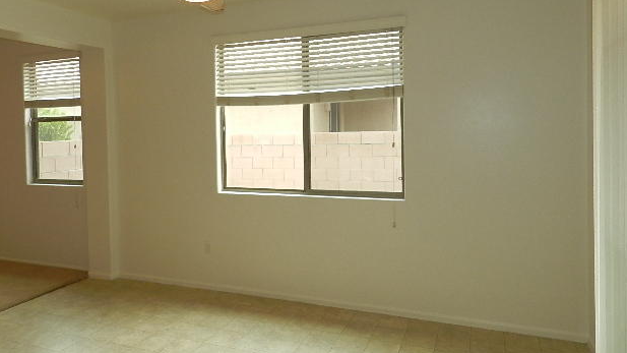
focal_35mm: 26
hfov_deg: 71.9
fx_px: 432
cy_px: 136
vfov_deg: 44.1
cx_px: 308
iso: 160
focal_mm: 4
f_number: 3.4
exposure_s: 1/125
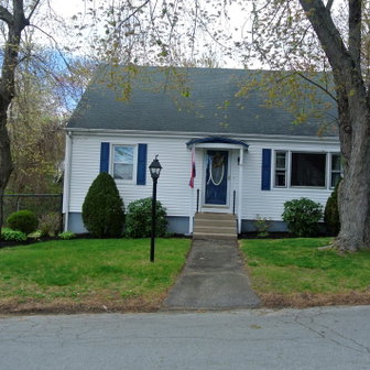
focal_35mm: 35
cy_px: 183
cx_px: 213
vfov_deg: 47.2
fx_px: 423
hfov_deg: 47.1
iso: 100
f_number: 4.5
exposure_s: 1/400
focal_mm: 10
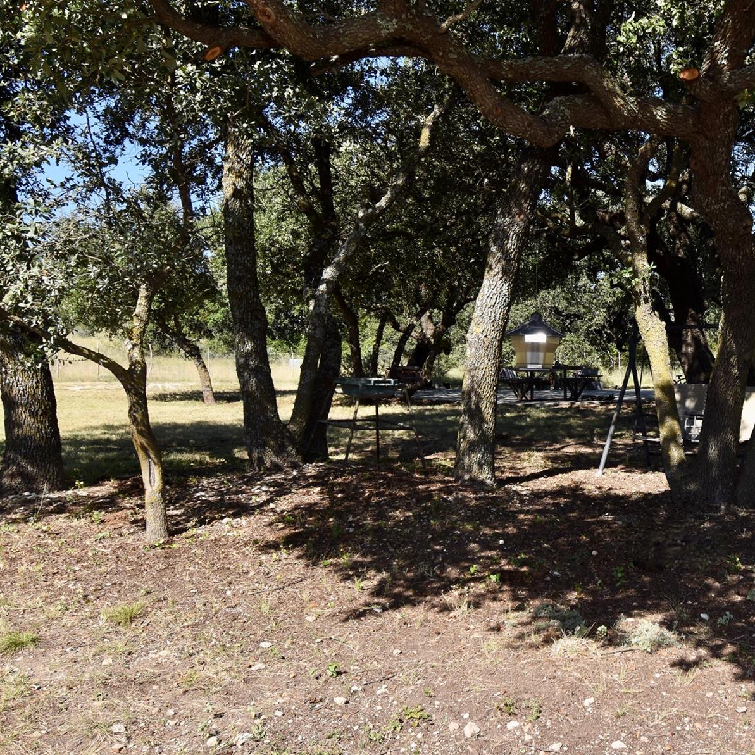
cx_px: 634
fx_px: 864
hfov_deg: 44.3
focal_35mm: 35
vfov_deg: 47.2
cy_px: 374
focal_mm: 16
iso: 100
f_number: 8
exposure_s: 1/200
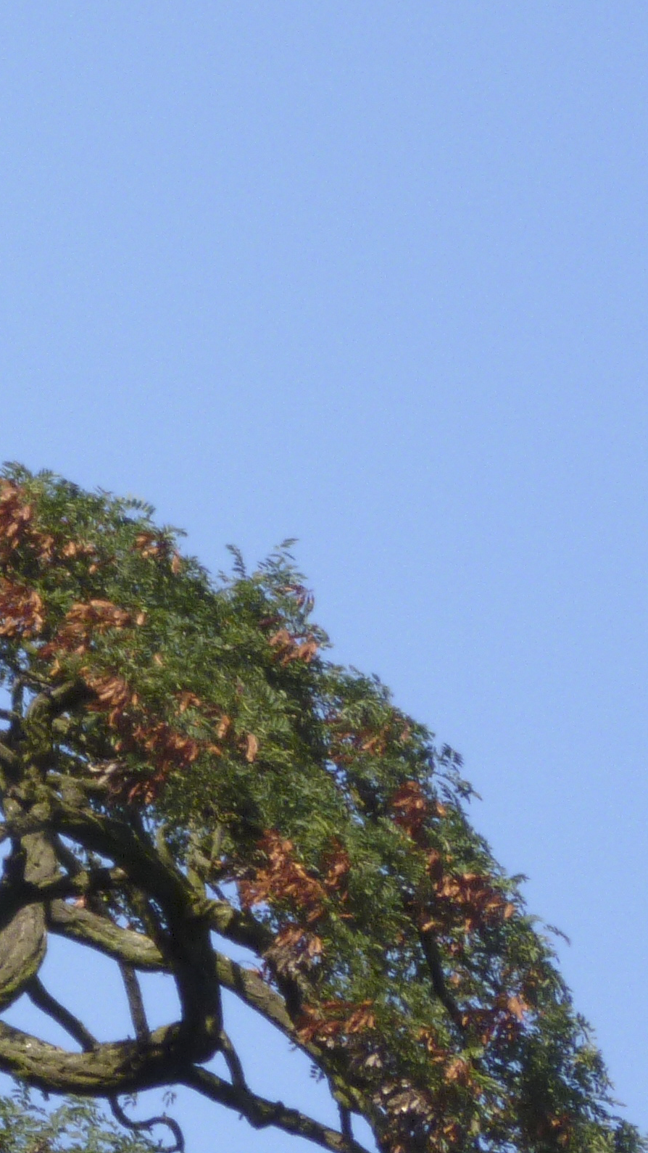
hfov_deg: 1.8
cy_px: 773
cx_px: -179
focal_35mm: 663
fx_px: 20259
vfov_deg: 3.3
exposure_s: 1/400
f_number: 5.8
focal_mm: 37.4
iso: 100
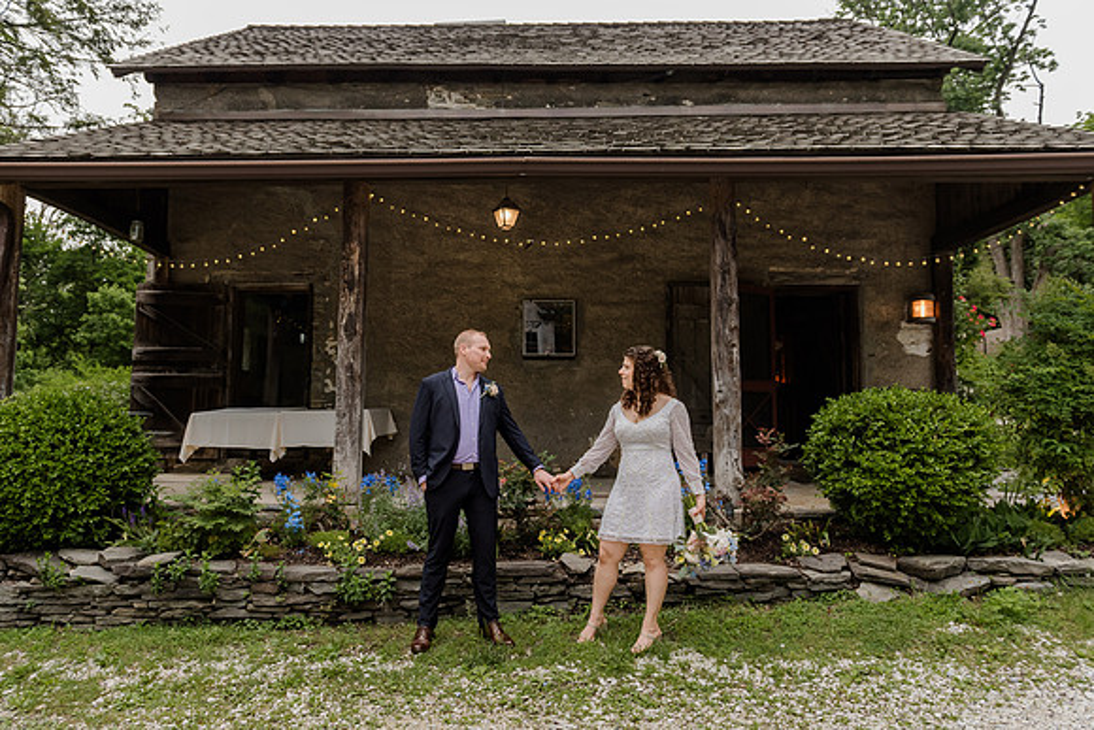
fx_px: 782
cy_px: 352
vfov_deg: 50.0
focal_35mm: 26
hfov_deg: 69.9
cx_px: 521
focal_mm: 24
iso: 800
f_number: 4
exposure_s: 1/320
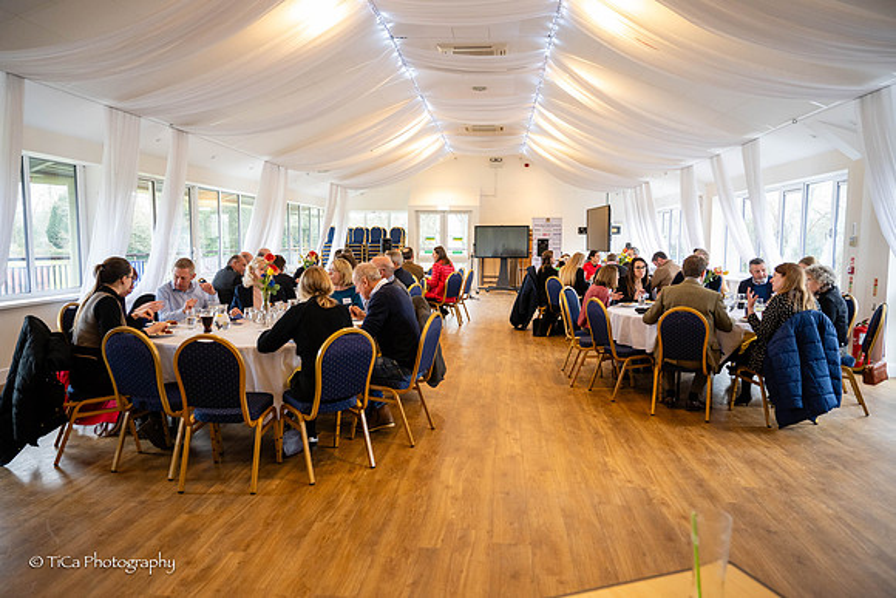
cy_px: 299
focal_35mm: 24
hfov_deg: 73.7
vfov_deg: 53.2
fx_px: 597
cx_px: 448
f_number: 3.2
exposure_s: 1/40
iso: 800
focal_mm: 24
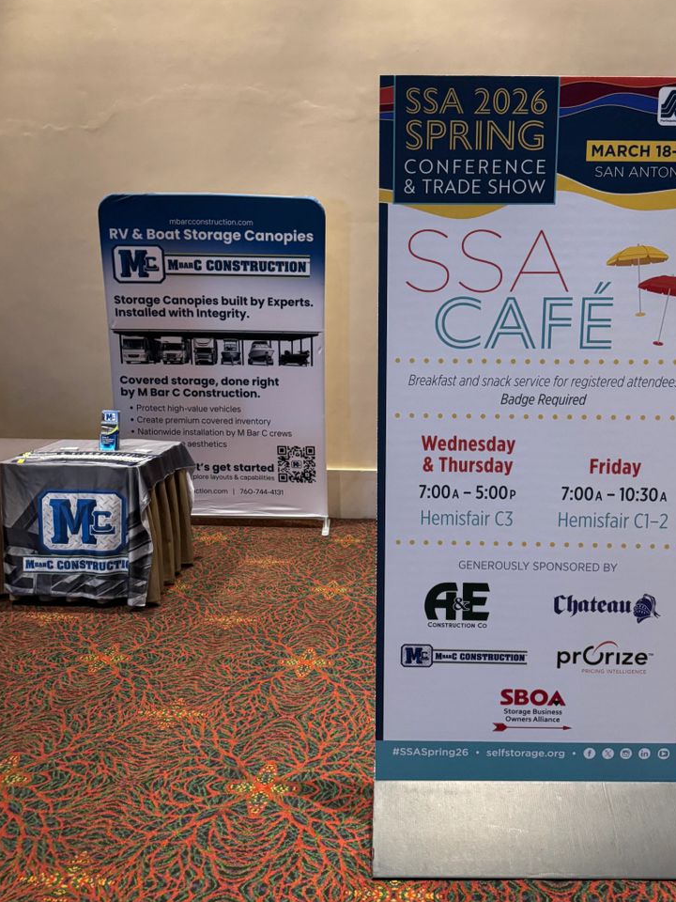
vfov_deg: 59.9
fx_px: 781
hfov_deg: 46.6
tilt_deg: -7.1
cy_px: 429
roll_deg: +1.9
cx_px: 391
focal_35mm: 30
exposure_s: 1/40
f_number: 1.78
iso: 640
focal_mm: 6.76
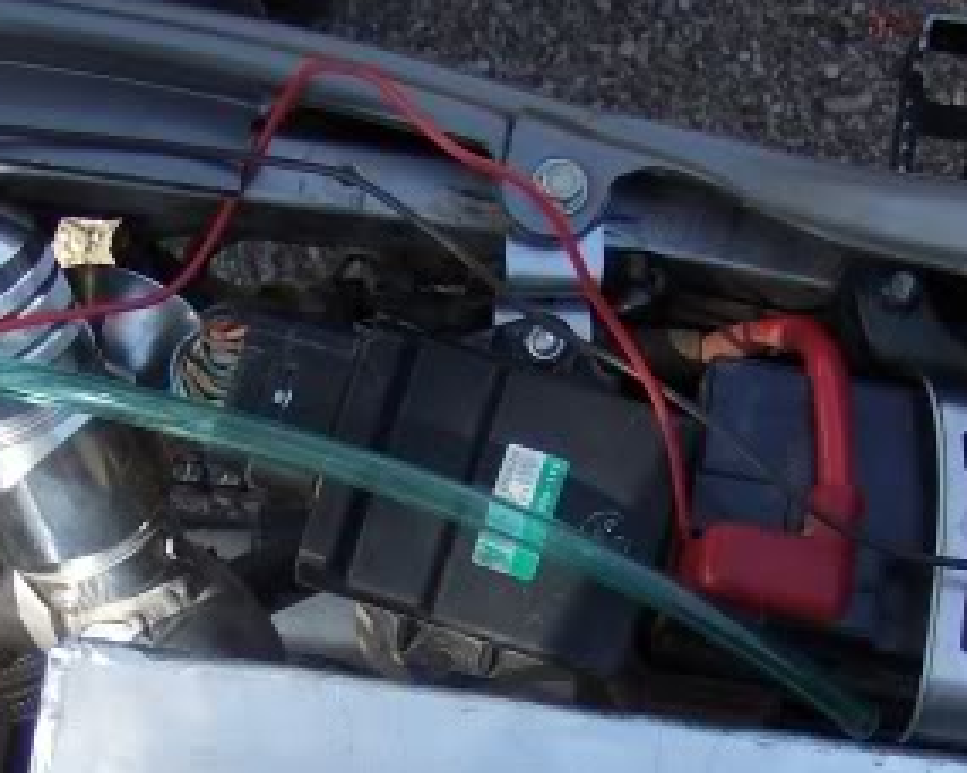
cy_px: 756
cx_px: 380
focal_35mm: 79
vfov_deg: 18.9
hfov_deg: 24.1
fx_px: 2261
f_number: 2.8
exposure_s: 1/400
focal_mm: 6
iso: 100
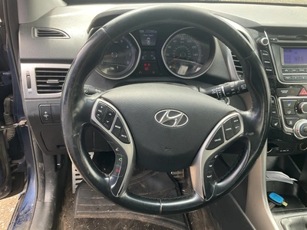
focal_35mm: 29
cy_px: 115
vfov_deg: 48.2
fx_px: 257
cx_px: 154
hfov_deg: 61.7
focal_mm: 3
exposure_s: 1/122
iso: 32
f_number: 1.8
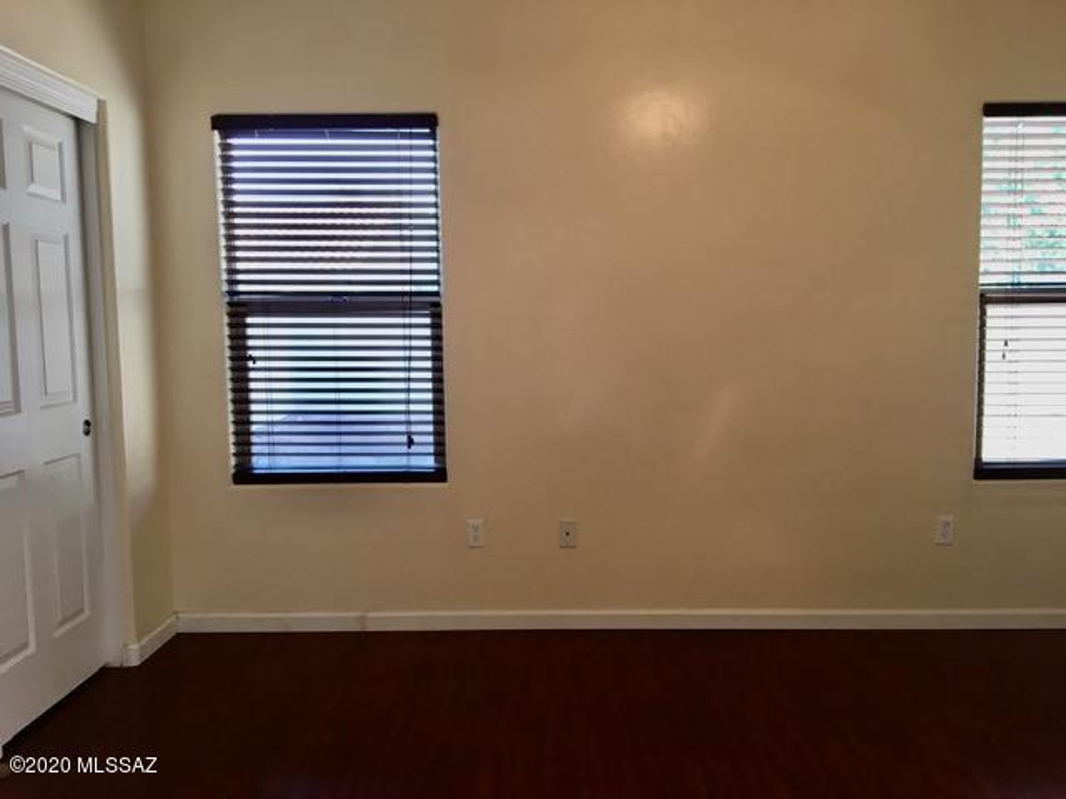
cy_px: 400
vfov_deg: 48.2
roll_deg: +0.0
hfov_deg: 61.7
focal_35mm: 29
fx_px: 893
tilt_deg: -4.5
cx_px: 533
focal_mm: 4.15
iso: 25
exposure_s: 1/33
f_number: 2.2
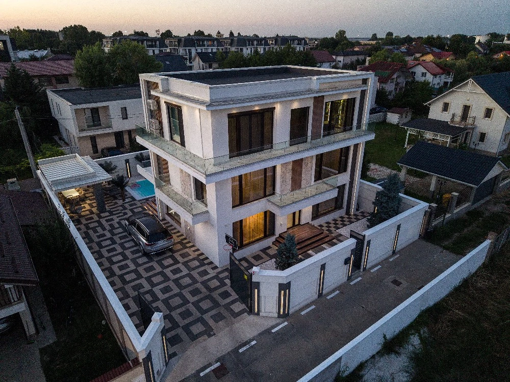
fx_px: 354
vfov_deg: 56.8
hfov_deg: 71.6
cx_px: 255
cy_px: 191
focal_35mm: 24
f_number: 1.8
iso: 400
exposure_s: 1/80
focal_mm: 8.67
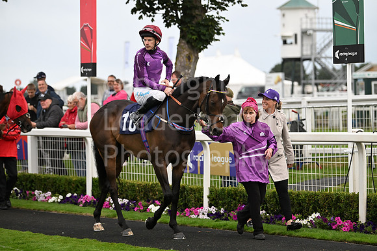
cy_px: 126
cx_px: 188
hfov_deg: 17.1
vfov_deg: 11.4
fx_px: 1257
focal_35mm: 120
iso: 1250
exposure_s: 1/1000
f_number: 3.2
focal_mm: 120
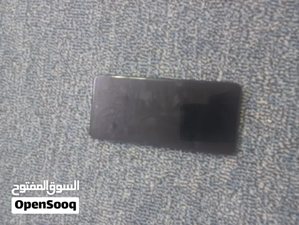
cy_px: 112
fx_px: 216
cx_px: 150
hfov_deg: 69.4
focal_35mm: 25
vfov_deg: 54.9
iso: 1600
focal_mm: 4.6
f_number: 1.8
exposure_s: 1/15
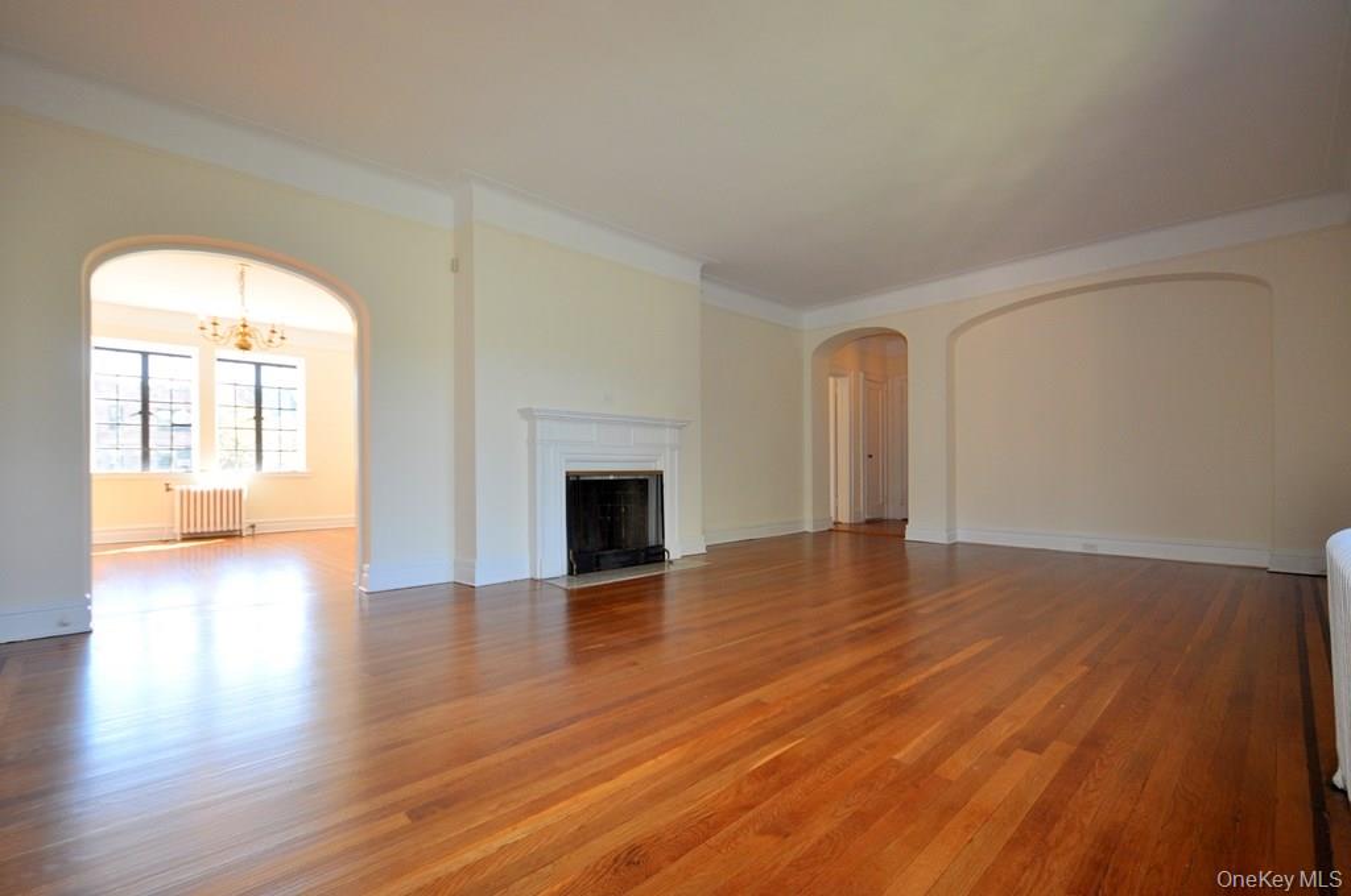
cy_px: 448
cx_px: 676
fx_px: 562
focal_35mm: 15
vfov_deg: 77.2
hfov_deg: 100.5
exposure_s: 1/60
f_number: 4
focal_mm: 10
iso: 400
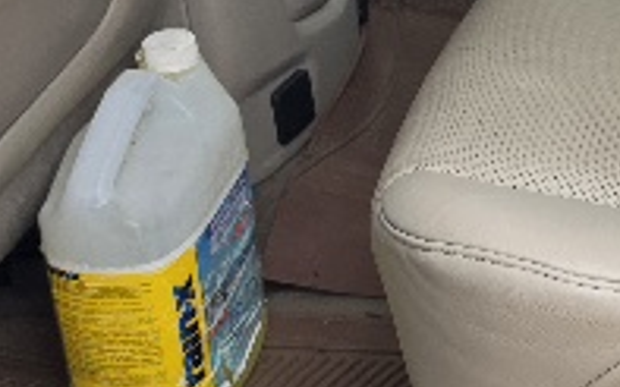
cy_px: -16
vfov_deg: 13.0
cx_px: 702
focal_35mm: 99
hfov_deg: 20.0
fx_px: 1672
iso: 160
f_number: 1.4
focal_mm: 6.5
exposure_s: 1/120
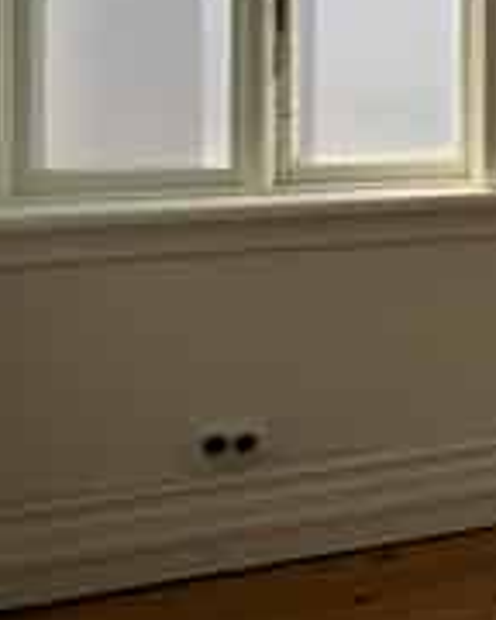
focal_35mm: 50
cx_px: 1047
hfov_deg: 17.8
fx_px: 917
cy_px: 53
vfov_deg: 35.0
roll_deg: -0.5
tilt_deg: -1.2
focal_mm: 2.22
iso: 64
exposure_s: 1/502
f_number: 2.2
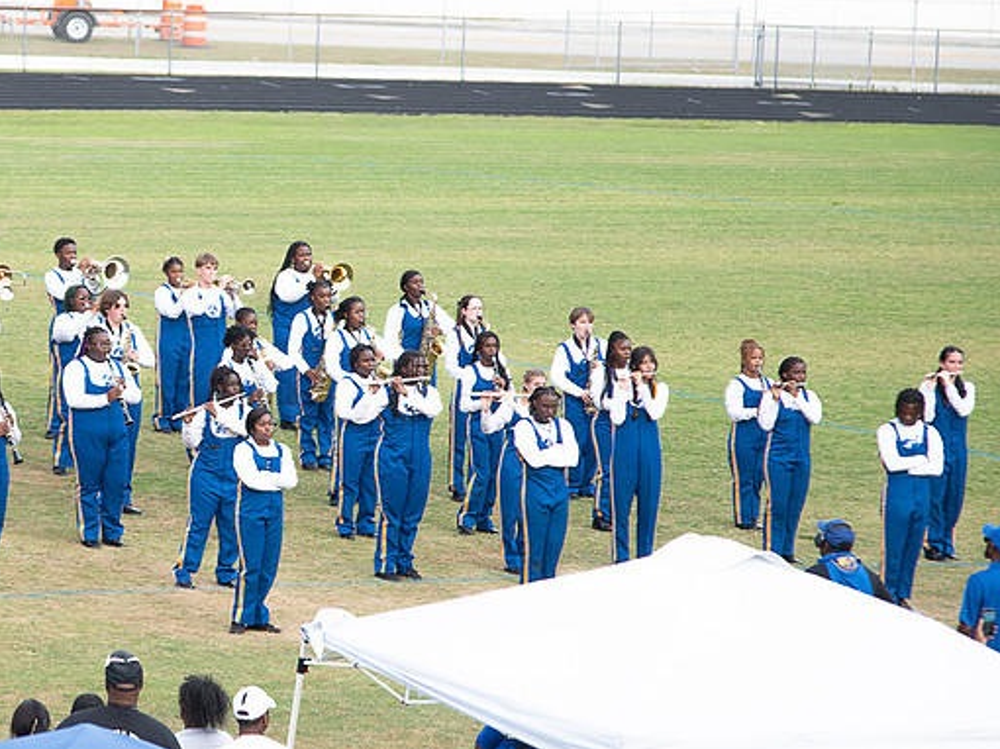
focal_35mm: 238
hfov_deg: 8.3
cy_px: 316
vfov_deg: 6.2
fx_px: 6872
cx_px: 102
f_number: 4
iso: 100
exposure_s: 1/200
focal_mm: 110
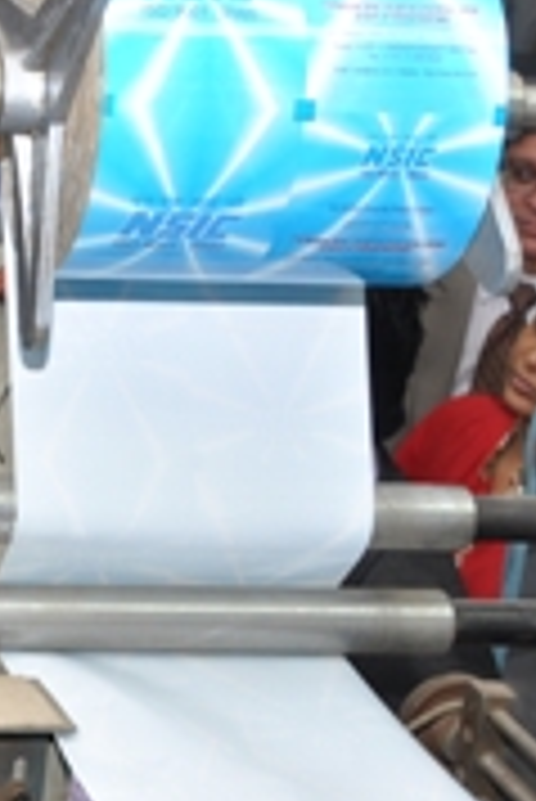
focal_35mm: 112
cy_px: 358
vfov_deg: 18.2
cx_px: -417
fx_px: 2496
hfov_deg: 11.4
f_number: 5
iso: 500
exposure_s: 1/60
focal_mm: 28
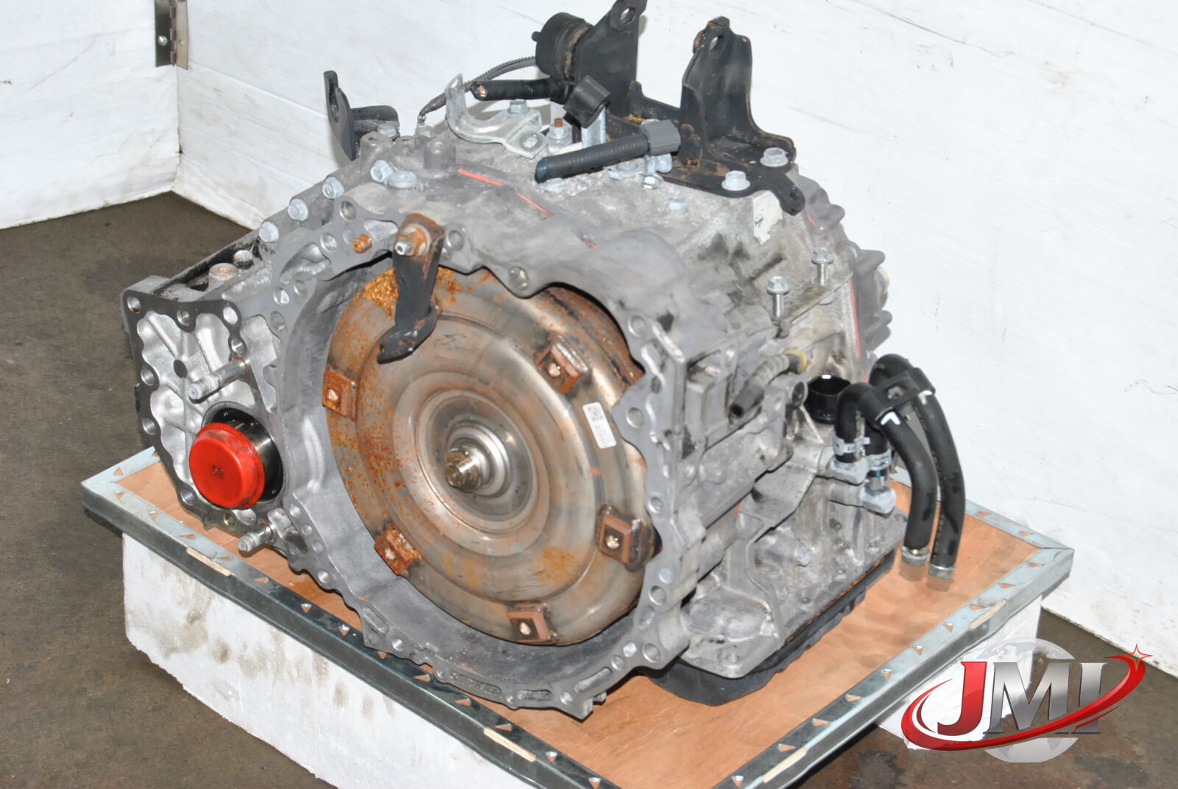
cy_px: 394
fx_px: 2703
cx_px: 589
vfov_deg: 16.6
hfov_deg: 24.6
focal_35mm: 82
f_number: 10
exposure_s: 1/200
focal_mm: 55
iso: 800
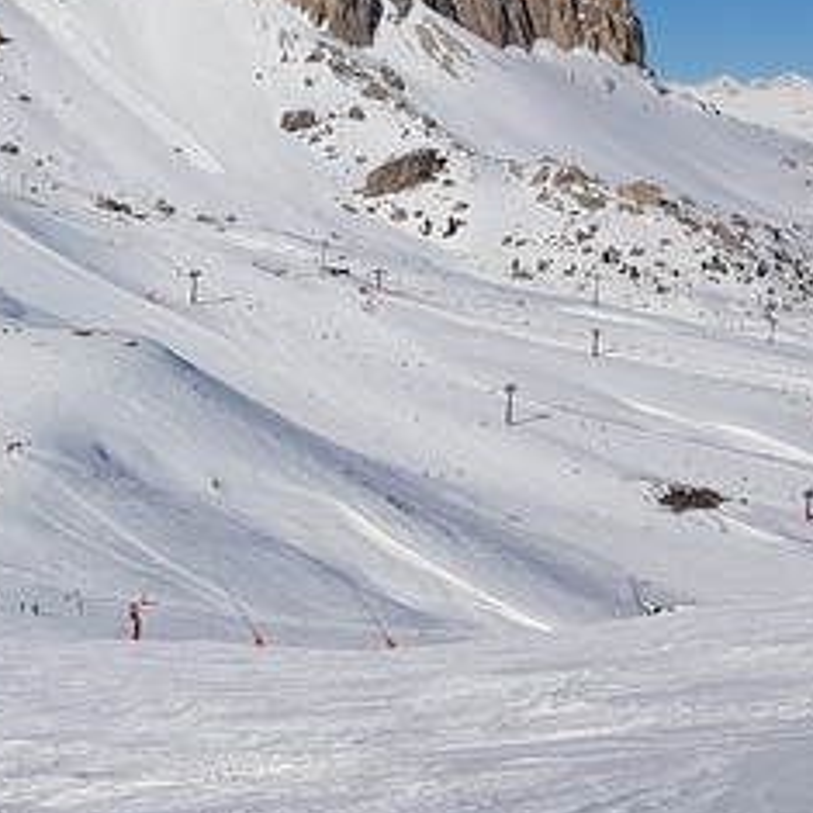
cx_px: -218
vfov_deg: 22.9
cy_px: 228
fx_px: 1993
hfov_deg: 21.1
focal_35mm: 75
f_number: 1.7
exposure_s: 1/8080
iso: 50
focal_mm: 4.2
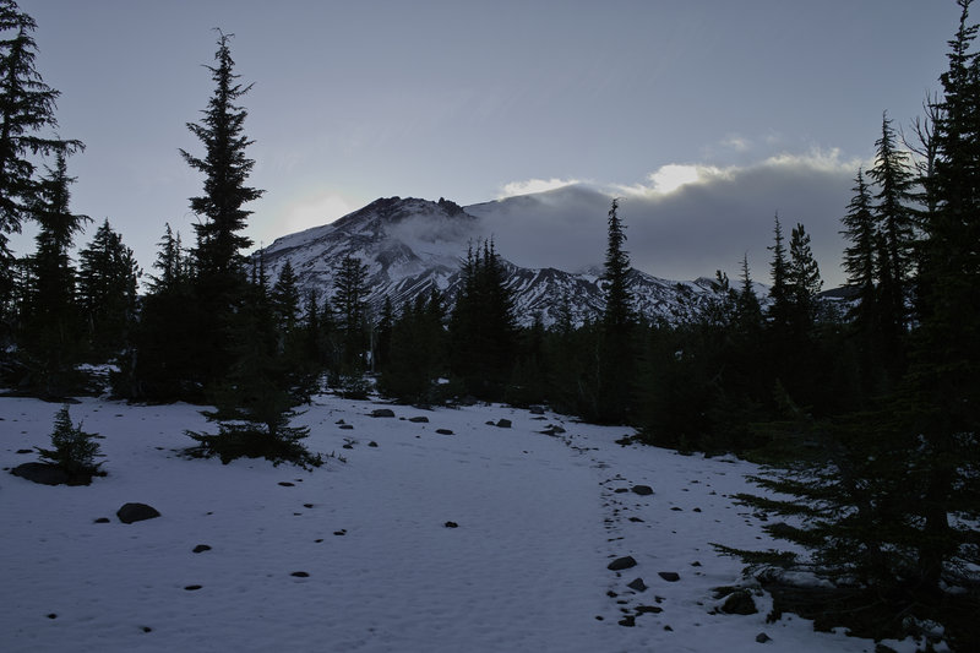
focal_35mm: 28
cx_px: 490
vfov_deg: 46.4
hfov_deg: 65.5
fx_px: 762
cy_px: 326
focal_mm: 16.6
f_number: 7.1
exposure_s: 1/160
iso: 100
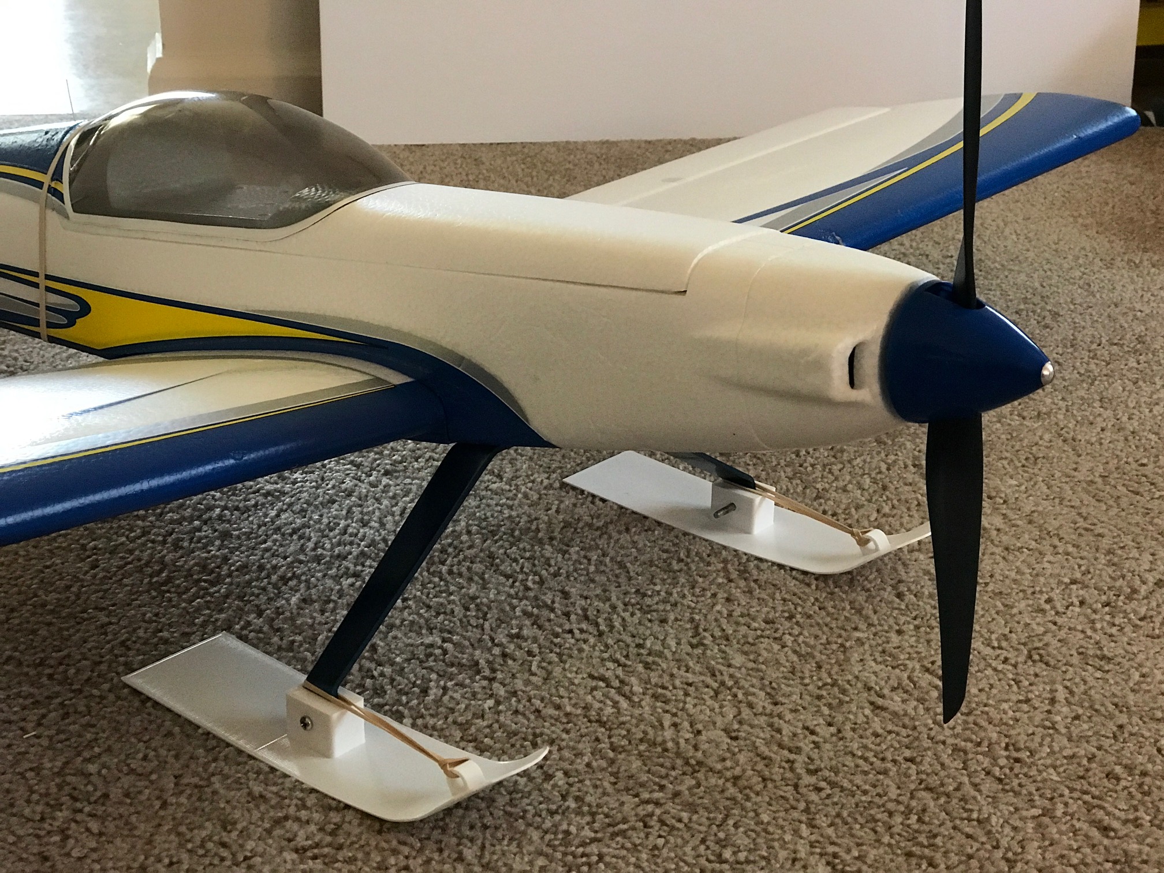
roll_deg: -1.2
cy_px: 436
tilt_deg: -22.0
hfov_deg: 33.8
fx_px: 1917
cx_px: 582
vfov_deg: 25.7
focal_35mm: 57
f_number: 2.8
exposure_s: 1/60
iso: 500
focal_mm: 6.6
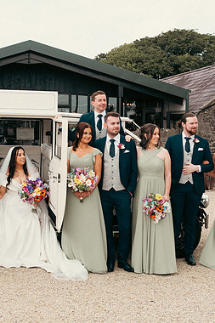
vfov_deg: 36.3
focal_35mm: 55
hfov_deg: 24.0
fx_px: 493
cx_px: 26
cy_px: 160
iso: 125
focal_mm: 24
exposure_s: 1/320
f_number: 5
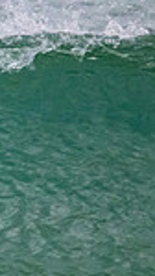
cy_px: 155
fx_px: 23867
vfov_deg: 0.7
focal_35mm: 3272
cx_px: -332
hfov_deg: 0.4
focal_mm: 800
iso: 9000
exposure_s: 1/1250
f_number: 11
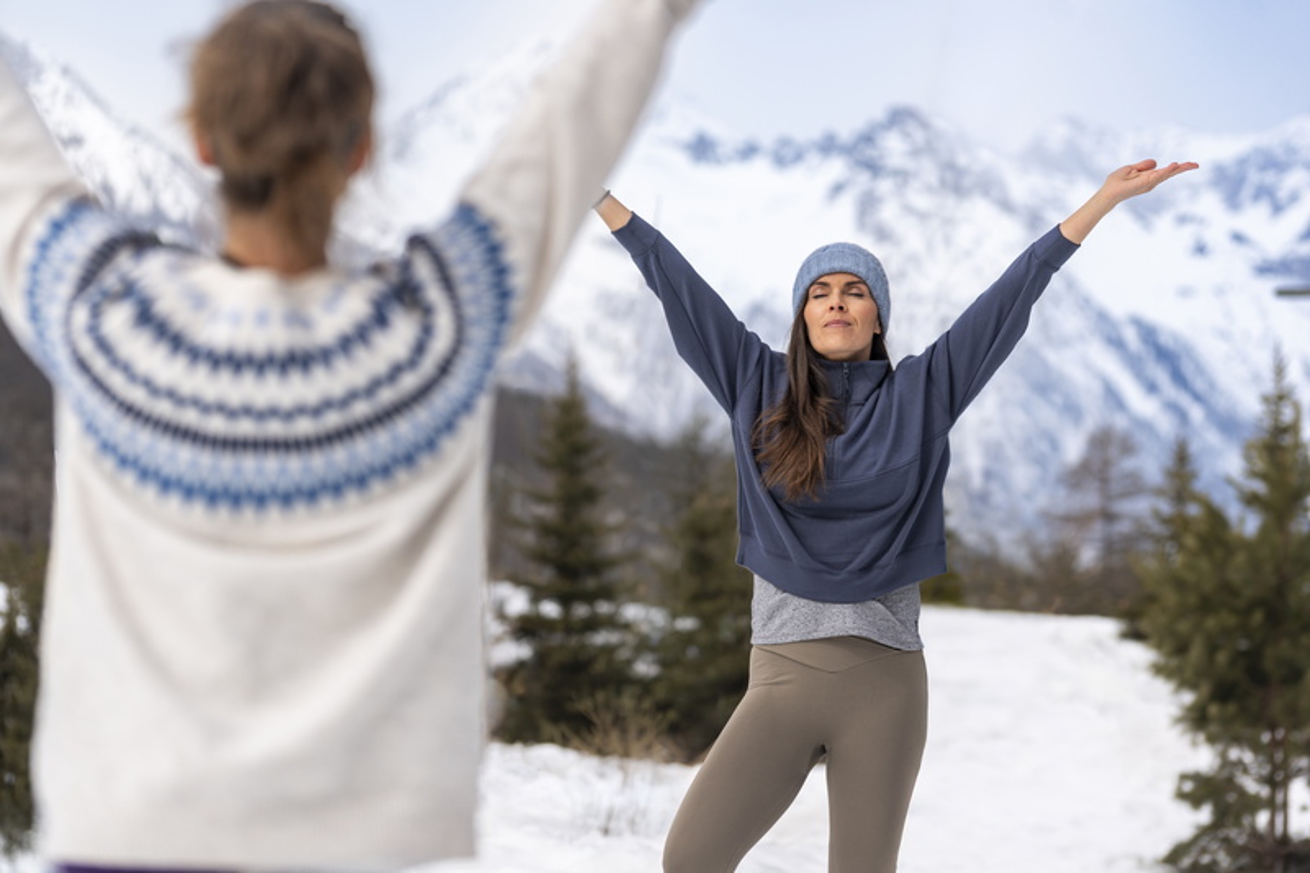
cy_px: 436
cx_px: 655
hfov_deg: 16.1
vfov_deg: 10.8
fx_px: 4620
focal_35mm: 127
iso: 100
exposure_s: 1/1000
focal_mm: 127
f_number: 4
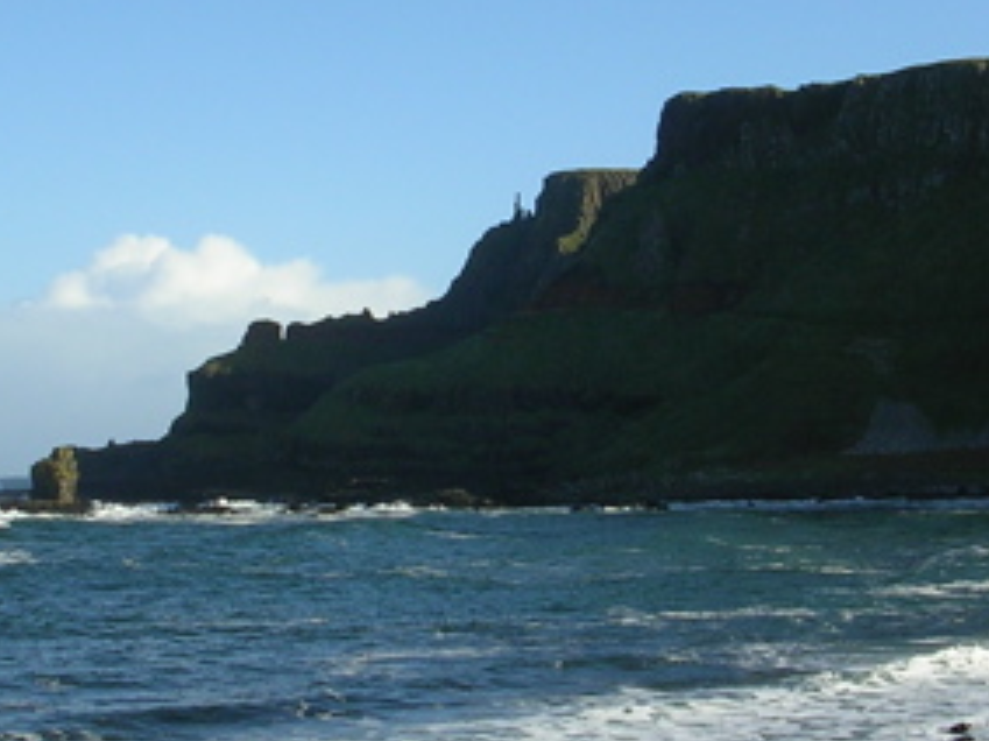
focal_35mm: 86
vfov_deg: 17.2
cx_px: 458
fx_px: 2456
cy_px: 350
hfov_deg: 22.8
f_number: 5.6
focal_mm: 5.8
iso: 50
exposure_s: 1/259
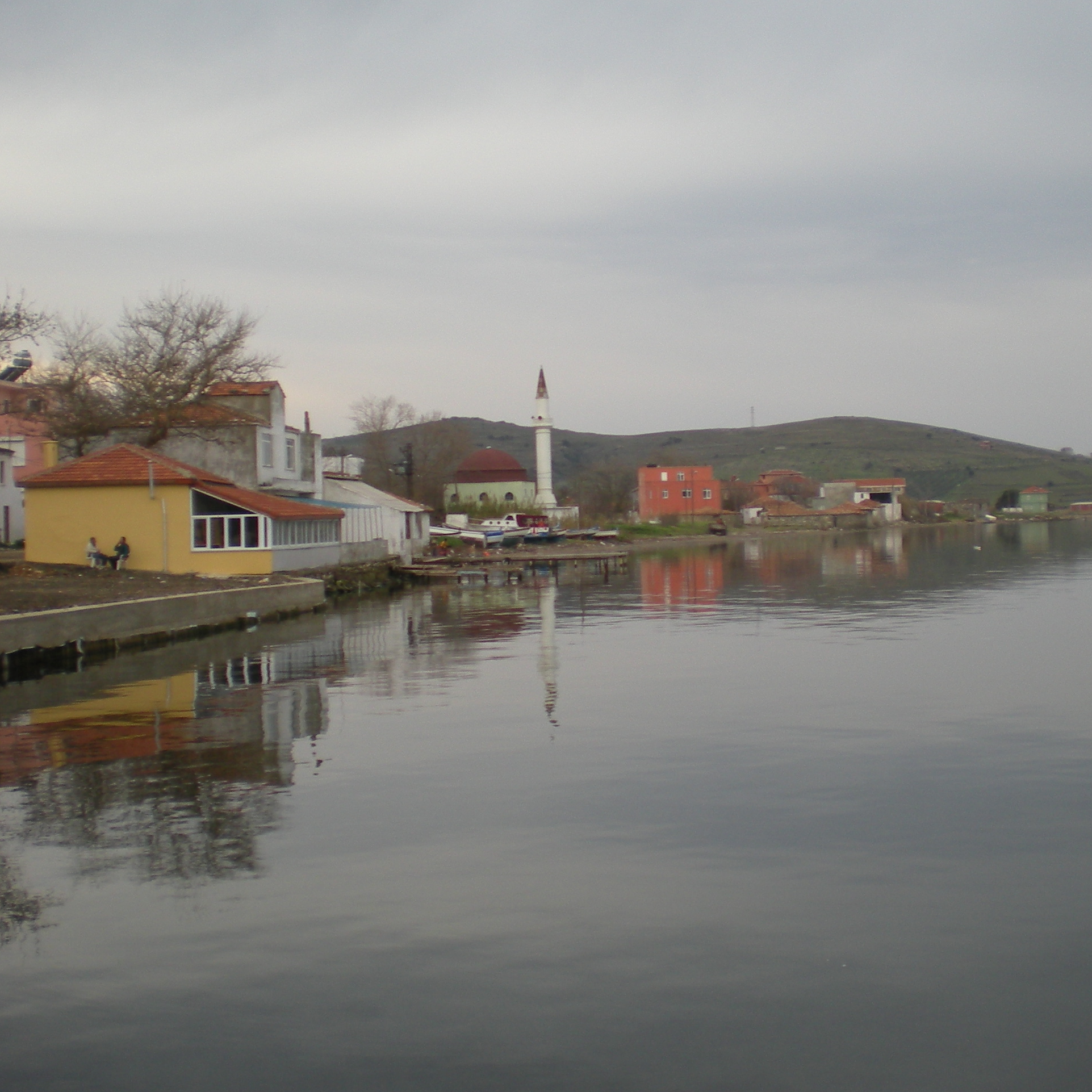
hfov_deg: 29.9
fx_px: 2034
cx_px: 675
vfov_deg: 30.0
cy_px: 461
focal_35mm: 57
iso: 64
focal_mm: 6.3
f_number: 3.1
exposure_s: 1/168
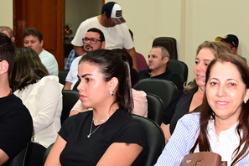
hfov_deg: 19.2
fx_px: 712
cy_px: 119
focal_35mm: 103
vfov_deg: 13.3
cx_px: 252
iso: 2000
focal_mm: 34
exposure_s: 1/125
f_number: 4
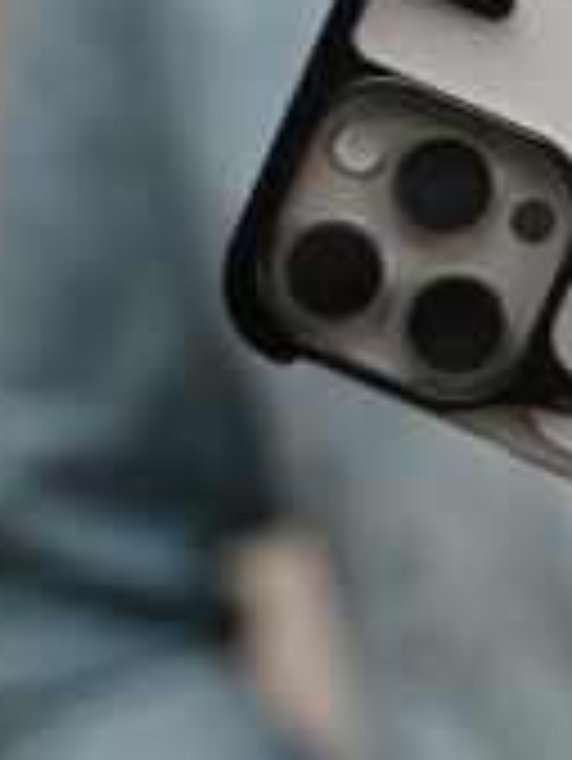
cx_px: 725
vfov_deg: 14.7
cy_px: 286
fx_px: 2949
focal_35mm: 134
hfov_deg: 10.8
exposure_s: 1/160
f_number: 3.2
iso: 1600
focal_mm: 59
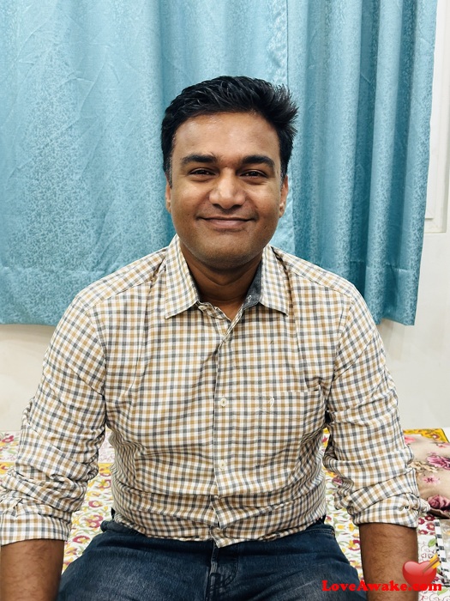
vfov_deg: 39.7
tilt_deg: -10.5
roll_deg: -0.2
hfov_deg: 30.3
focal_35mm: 48
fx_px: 832
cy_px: 300
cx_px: 225
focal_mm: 6.86
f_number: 1.78
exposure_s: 1/33
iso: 250
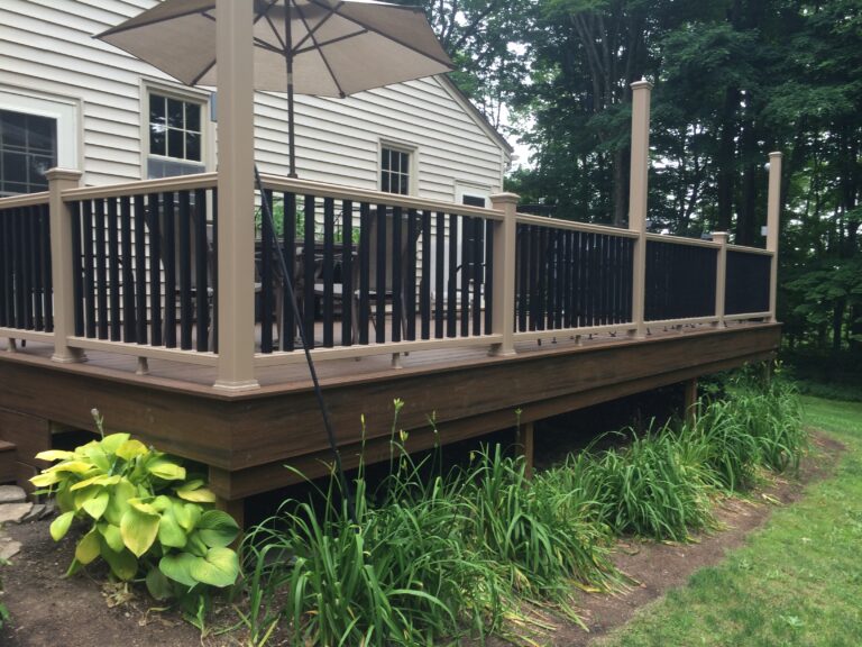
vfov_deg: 48.2
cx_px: 431
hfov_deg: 61.7
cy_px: 324
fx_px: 722
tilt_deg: -5.5
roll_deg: -1.6
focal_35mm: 29
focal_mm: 4.15
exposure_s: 1/120
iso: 32
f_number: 2.2
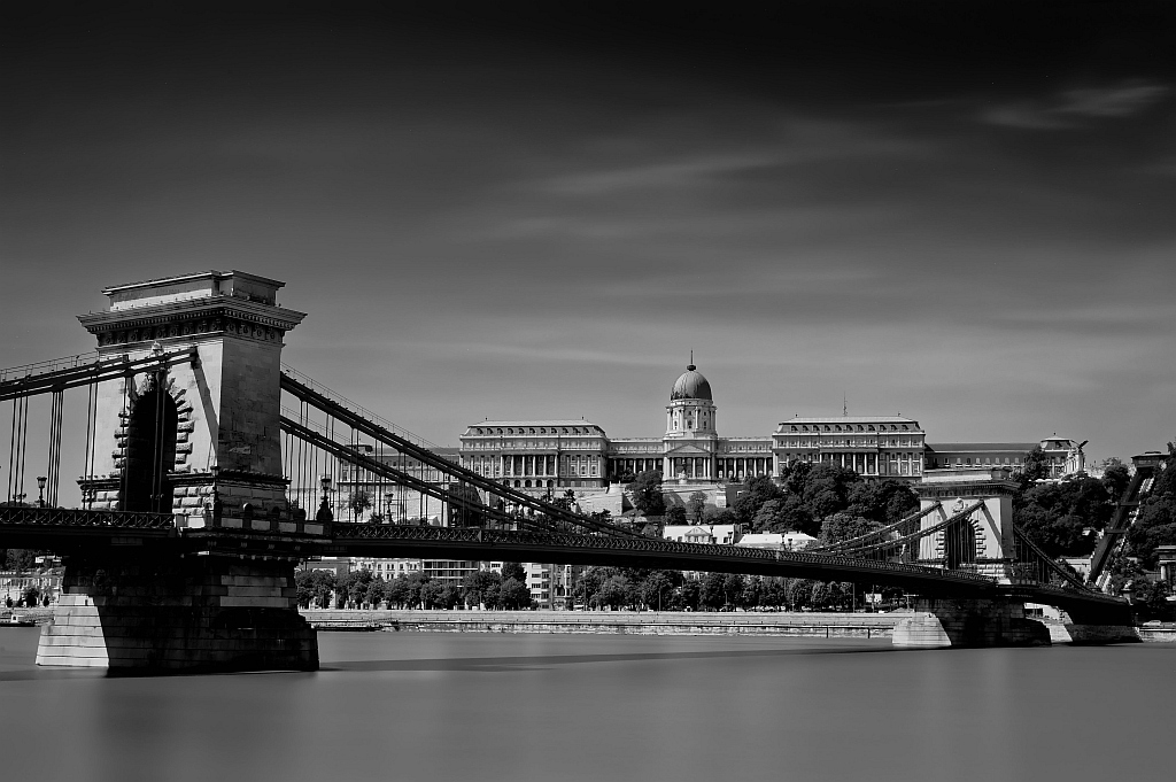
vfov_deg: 26.9
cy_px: 391
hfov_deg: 39.6
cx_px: 588
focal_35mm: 50
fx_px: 1632
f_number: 13
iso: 200
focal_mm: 50
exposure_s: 174
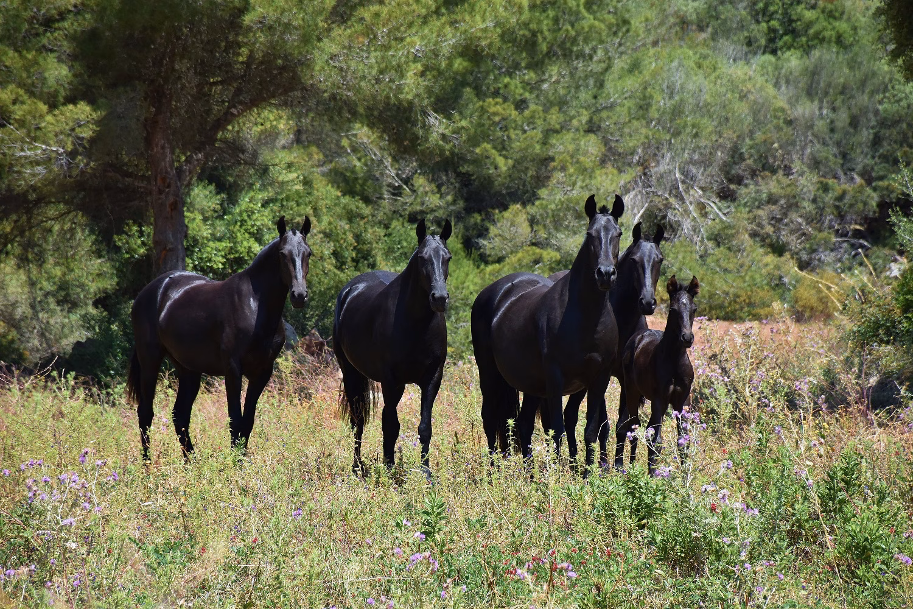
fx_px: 5325
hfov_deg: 9.8
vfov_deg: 6.5
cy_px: 304
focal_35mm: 210
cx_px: 456
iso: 640
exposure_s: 1/1000
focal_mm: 140
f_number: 8
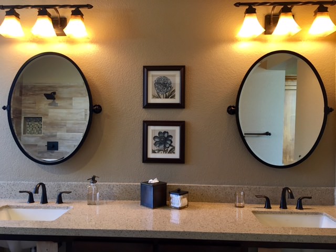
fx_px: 281
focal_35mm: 29
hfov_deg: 61.7
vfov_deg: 48.2
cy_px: 126
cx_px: 168
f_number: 2.2
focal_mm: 4.15
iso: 80
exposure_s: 1/30
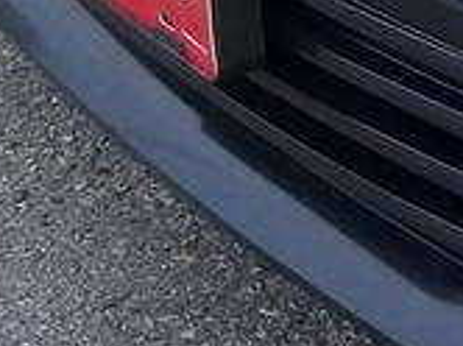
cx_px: 1607
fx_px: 2685
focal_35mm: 201
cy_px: -449
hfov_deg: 7.8
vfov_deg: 7.0
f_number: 1.8
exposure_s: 1/134
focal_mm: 3.98
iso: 20
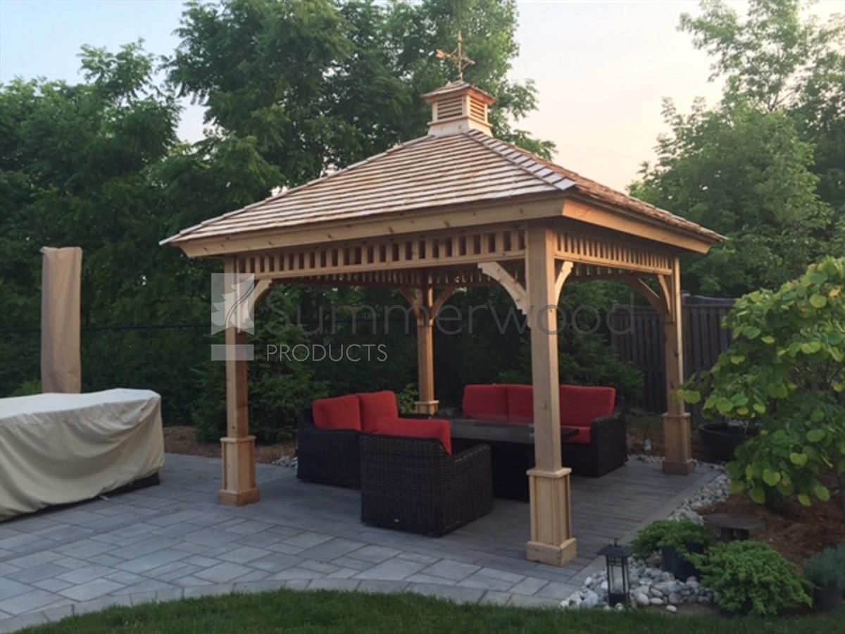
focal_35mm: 29
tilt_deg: +1.2
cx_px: 422
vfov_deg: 48.2
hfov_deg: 61.7
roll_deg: +0.1
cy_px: 317
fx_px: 708
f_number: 2.2
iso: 40
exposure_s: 1/120
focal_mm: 4.15
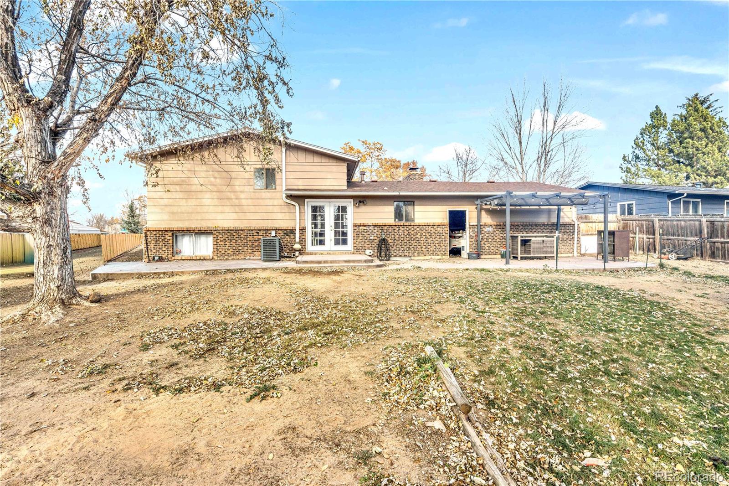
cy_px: 243
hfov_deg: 96.7
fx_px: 324
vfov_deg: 73.7
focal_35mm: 16
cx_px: 364
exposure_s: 1/250
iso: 400
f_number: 8
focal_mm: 16
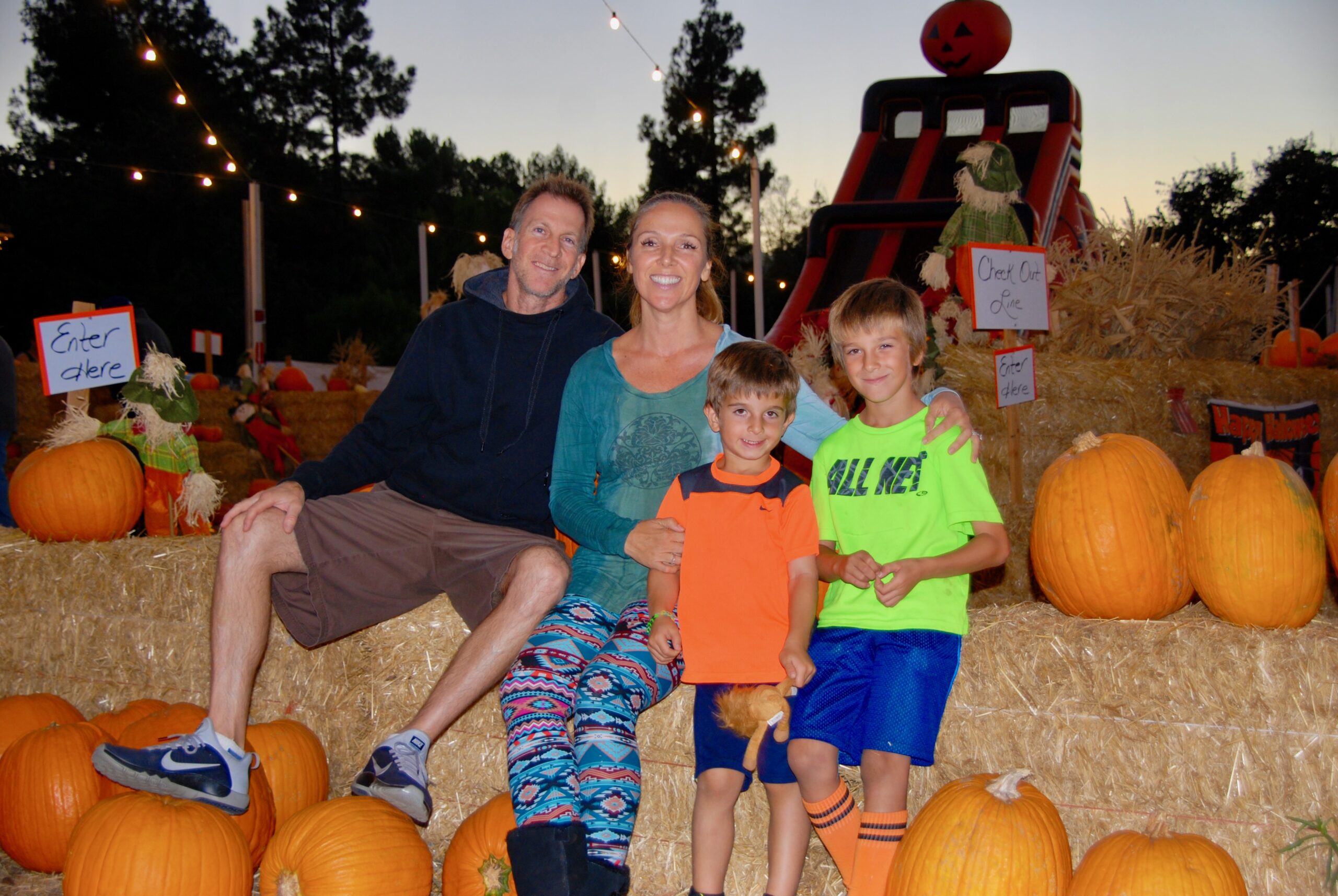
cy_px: 448
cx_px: 669
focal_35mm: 48
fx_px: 1786
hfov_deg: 41.1
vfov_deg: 28.2
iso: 200
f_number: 4.2
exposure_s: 1/60
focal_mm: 32
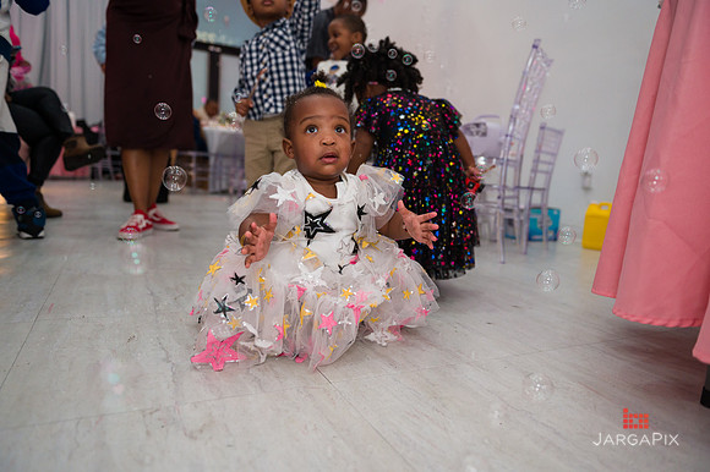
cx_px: 355
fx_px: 473
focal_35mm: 24
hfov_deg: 73.8
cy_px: 236
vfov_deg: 53.1
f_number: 3.2
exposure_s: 1/200
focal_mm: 24
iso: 1000
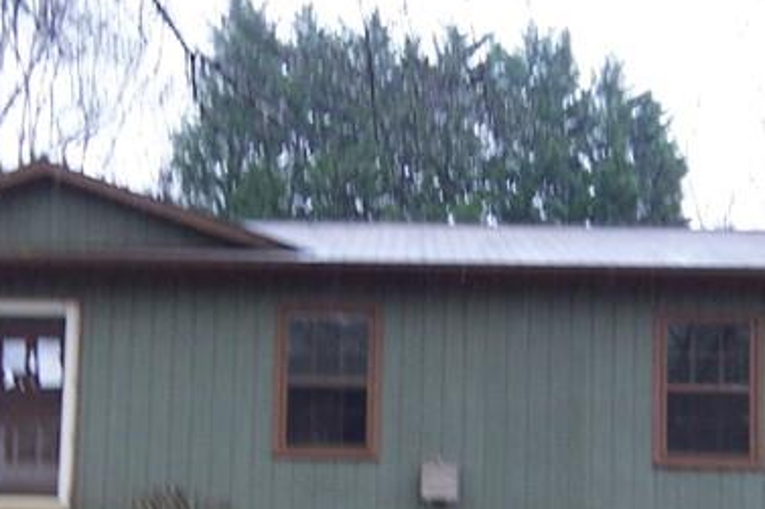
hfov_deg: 30.9
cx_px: 343
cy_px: 432
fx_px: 1381
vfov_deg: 20.6
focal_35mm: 65
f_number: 2.8
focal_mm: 3.8
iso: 80
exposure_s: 1/30
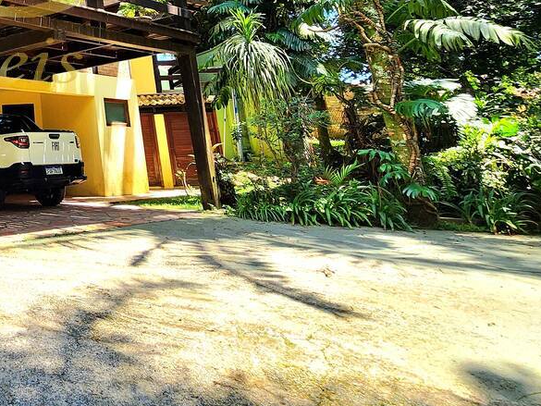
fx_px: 500
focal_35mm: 32
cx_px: -46
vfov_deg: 38.2
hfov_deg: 44.3
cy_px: -19
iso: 50
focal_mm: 2.2
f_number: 2.2
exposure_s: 1/256
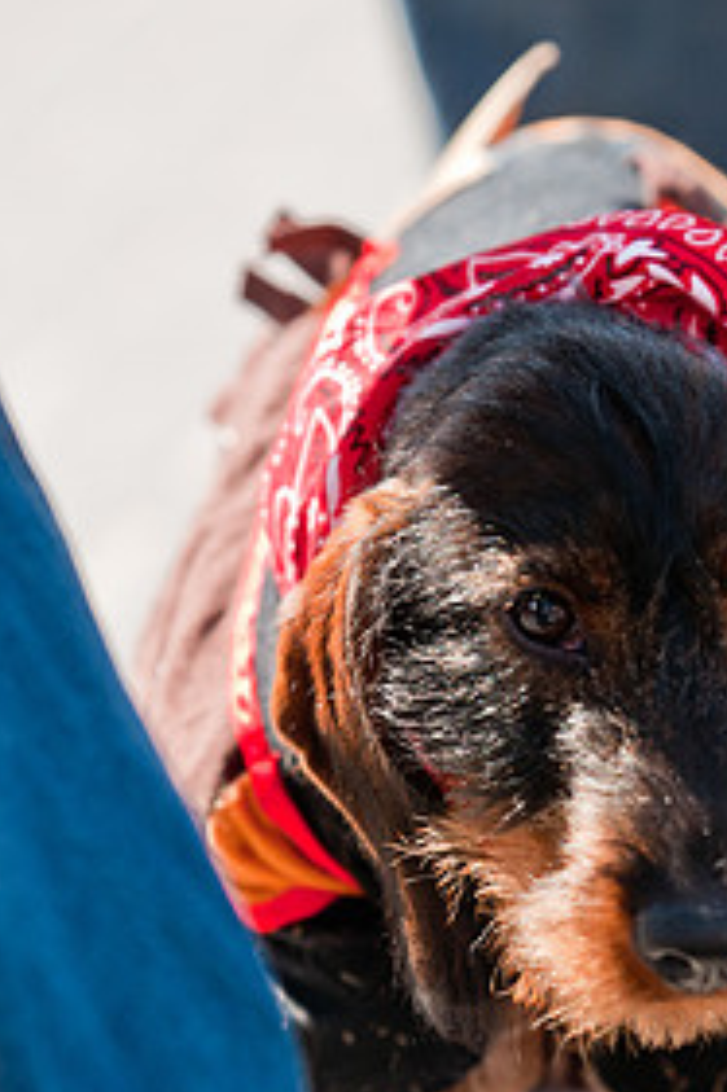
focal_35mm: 324
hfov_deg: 4.2
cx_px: 550
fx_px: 9820
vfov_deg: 6.4
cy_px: 676
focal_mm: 135
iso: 200
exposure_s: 1/500
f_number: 4
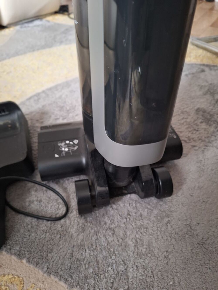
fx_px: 193
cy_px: 145
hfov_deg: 58.9
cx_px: 109
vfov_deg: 73.9
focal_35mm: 23
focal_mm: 5.54
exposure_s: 1/20
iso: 400
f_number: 1.8
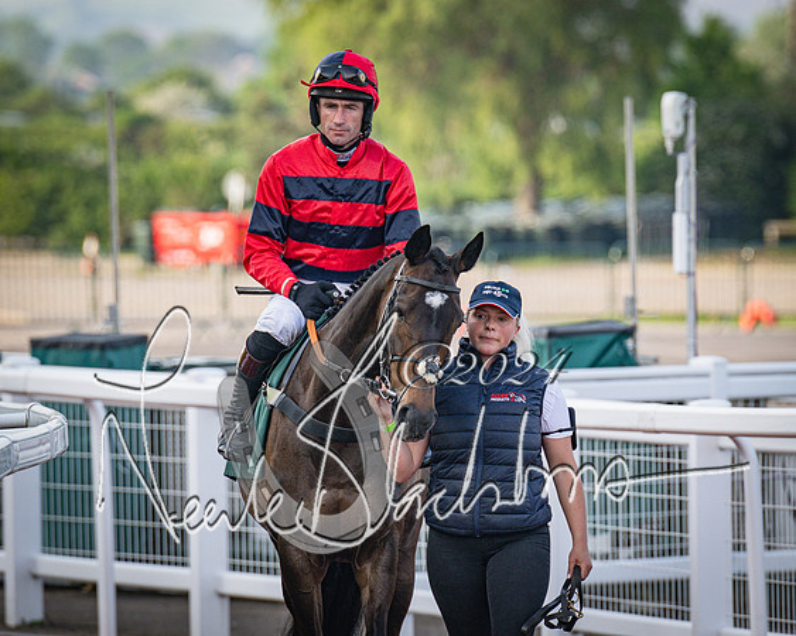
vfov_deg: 3.3
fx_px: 11208
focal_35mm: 476
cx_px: 480
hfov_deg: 4.1
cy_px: 319
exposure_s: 1/640
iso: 400
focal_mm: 280
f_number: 5
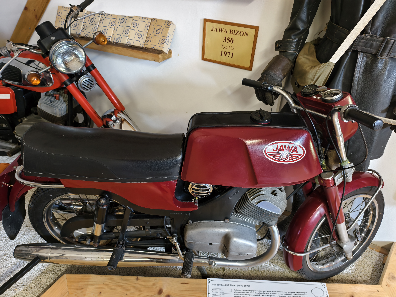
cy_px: 148
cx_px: 198
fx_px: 263
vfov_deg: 58.9
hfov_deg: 73.9
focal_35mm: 23
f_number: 1.57
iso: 320
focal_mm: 6.54
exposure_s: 1/33.3
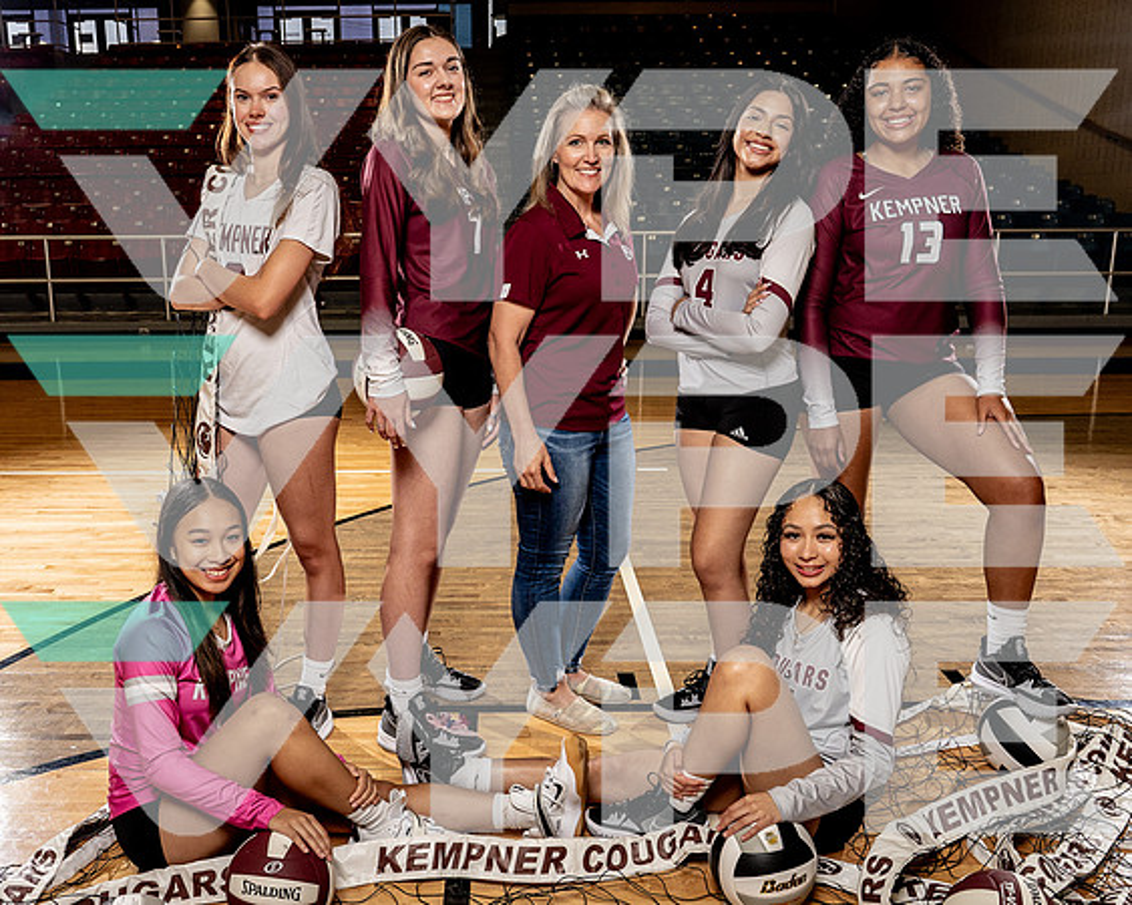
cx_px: 492
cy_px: 475
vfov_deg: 42.9
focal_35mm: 34
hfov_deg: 52.2
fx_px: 1152
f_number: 5.6
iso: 640
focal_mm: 24
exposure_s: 1/250
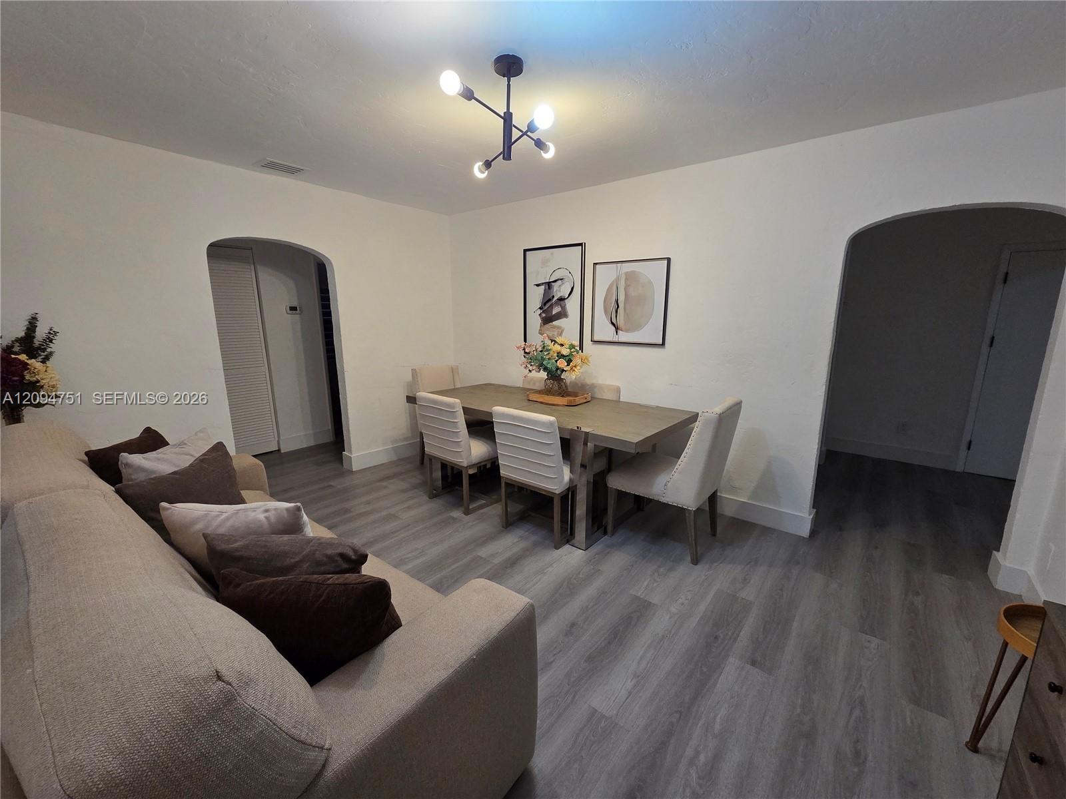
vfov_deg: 89.9
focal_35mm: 13
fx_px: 400
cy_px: 400
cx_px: 533
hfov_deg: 106.2
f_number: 2.2
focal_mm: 2.2
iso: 250
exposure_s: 1/120
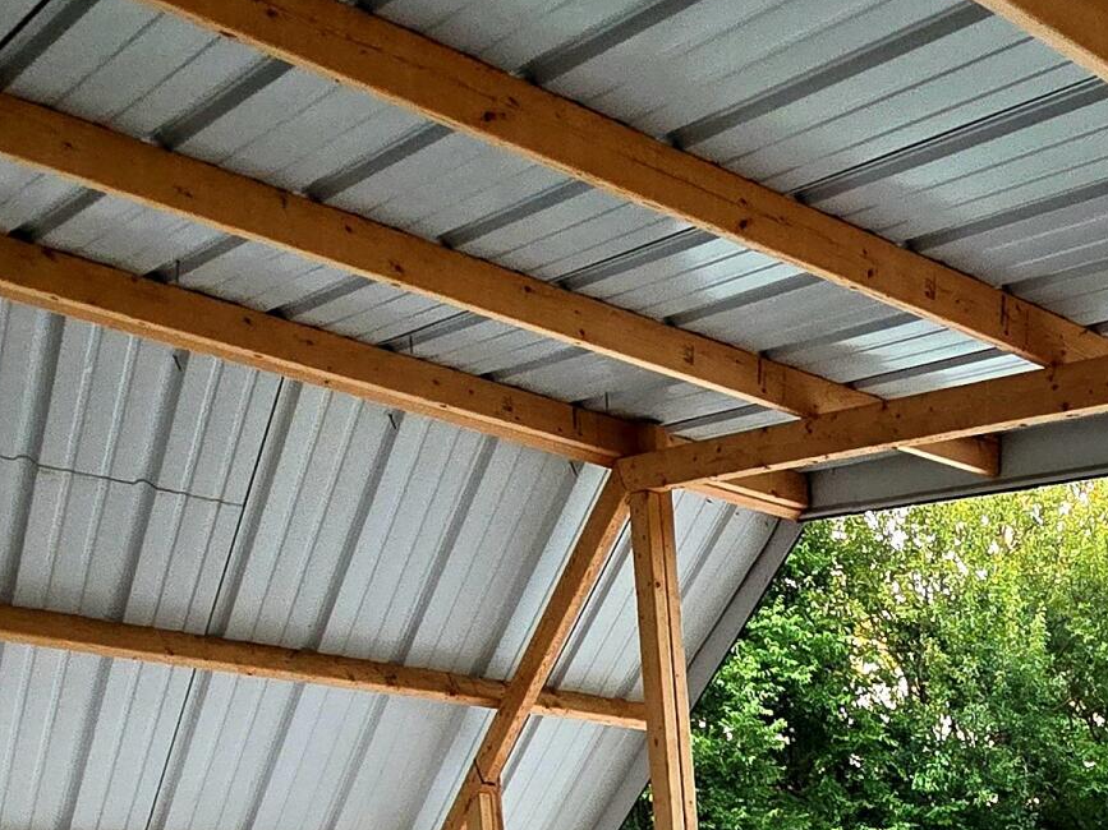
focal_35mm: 45
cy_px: 1277
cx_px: 1232
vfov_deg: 24.3
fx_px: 1440
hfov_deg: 35.6
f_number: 2.2
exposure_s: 1/60
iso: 100
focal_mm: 2.2
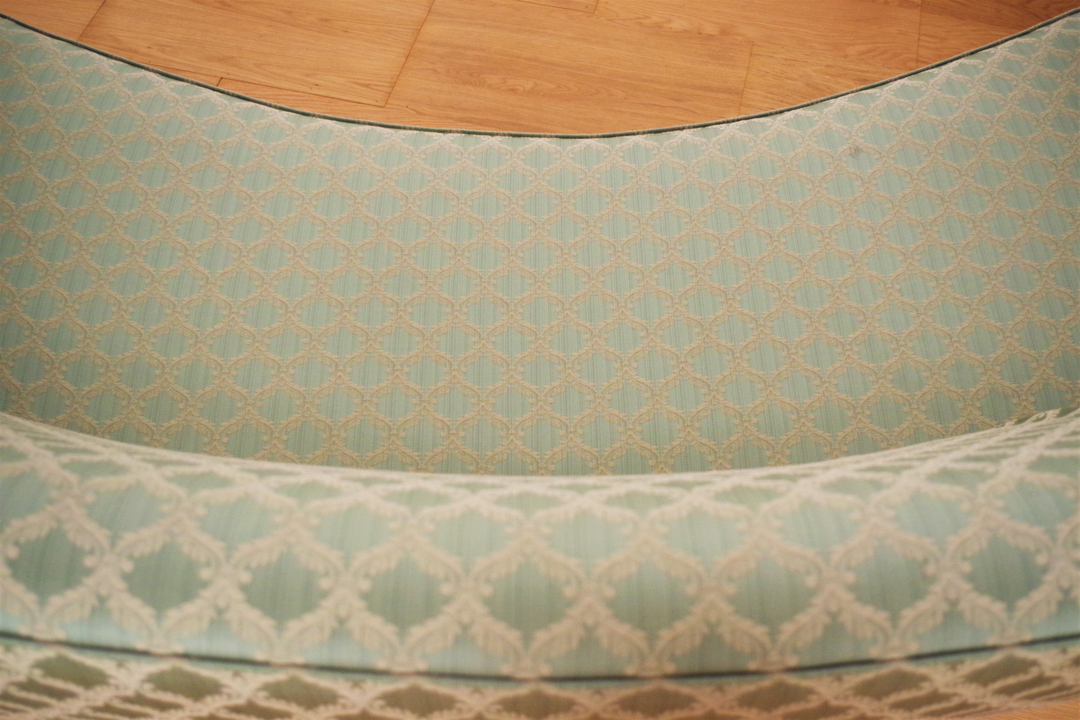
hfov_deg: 55.8
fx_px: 1020
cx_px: 540
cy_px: 360
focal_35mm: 34
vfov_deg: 38.9
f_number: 4
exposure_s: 1/60
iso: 800
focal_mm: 23.13
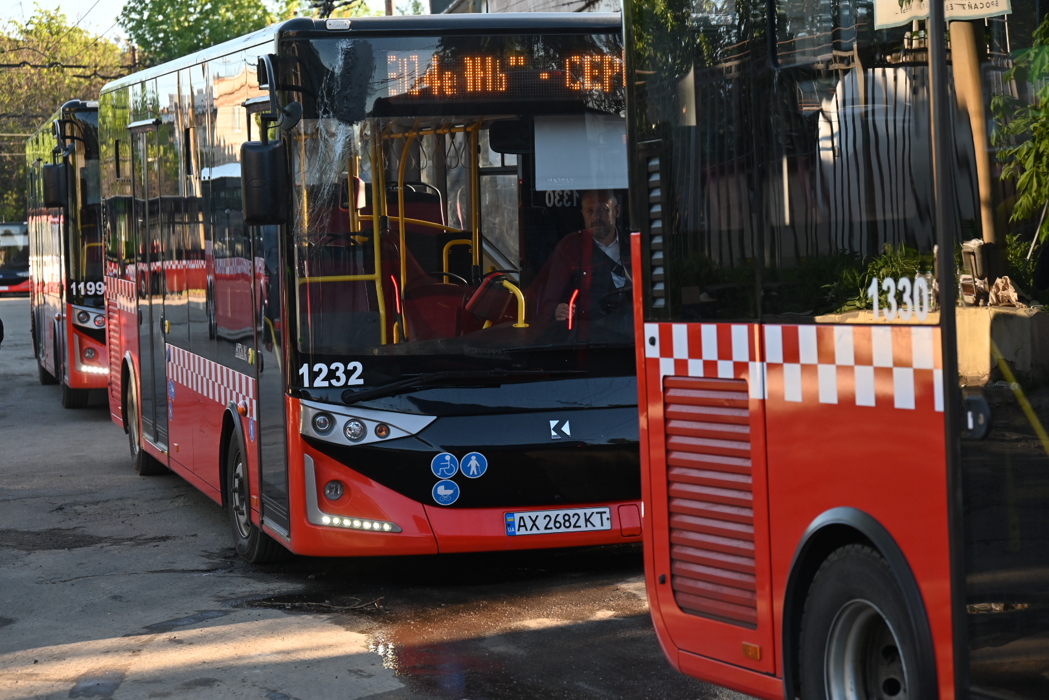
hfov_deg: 23.9
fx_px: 2477
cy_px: 350
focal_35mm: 85
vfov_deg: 16.1
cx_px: 524
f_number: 6.3
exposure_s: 1/400
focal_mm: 85
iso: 500
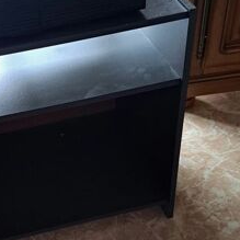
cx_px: 47
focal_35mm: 62
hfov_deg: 27.2
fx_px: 486
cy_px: 152
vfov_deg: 27.6
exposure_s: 1/50
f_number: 1.8
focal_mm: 5.23
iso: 160
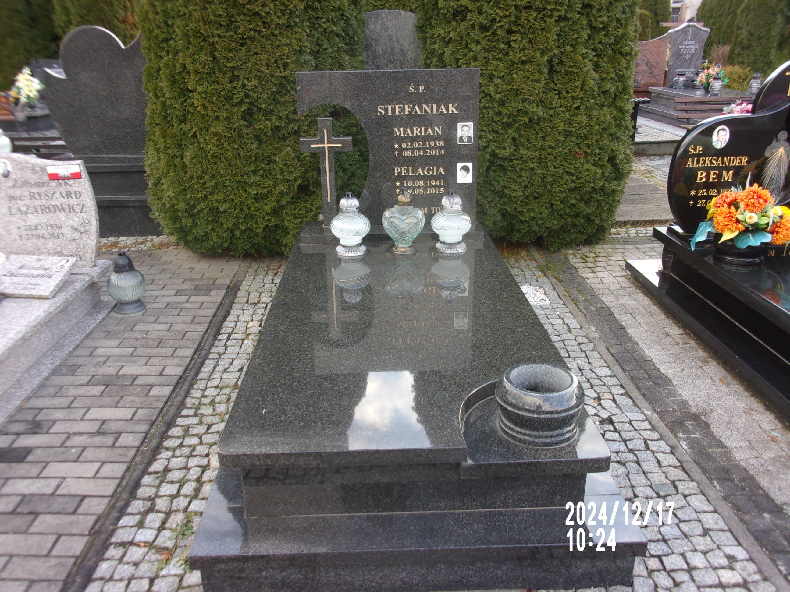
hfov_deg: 63.4
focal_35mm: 28
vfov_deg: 49.7
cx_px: 395
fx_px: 639
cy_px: 296
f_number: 3.9
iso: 80
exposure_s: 1/45
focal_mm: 5.1
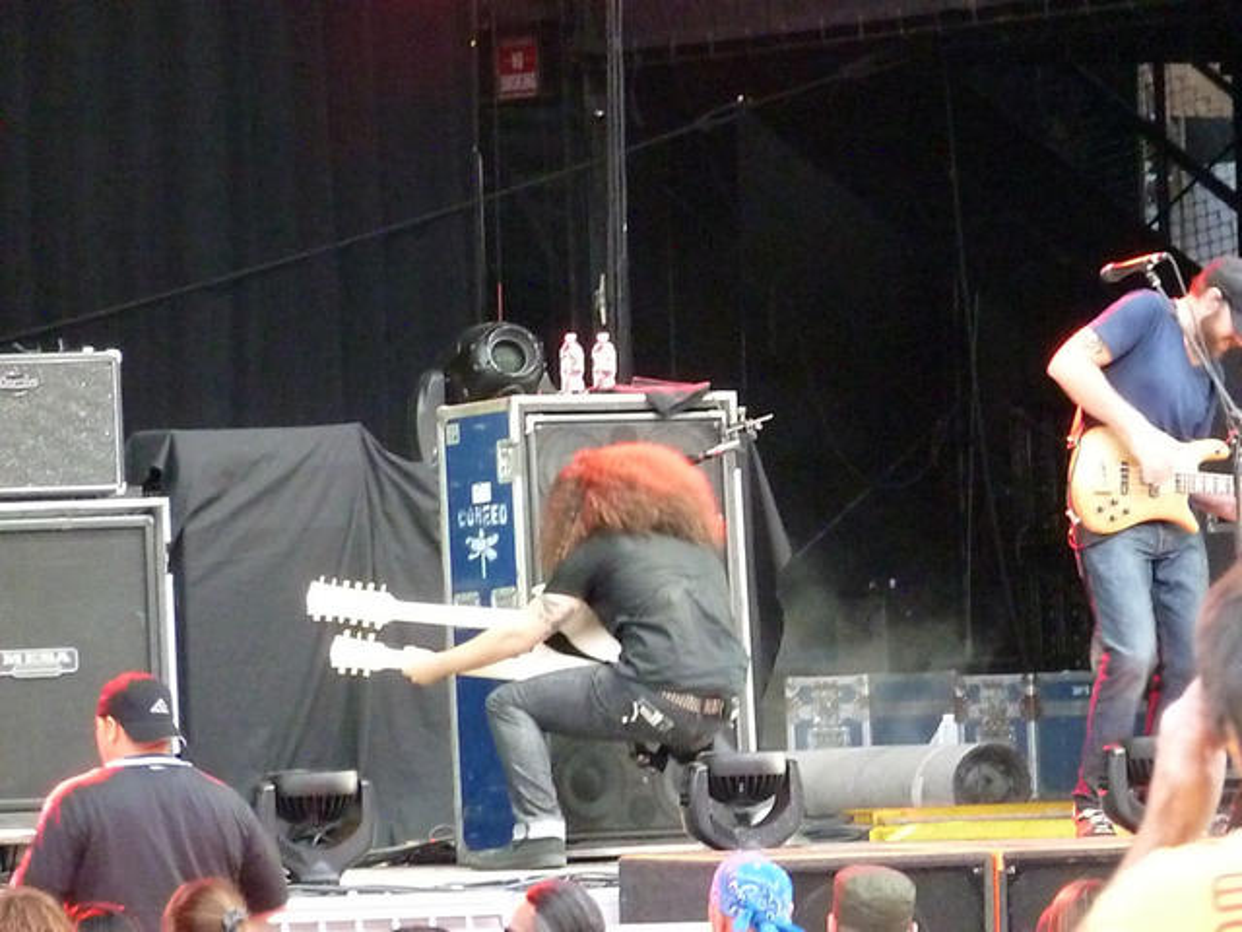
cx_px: 621
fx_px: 13778
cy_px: 466
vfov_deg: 3.9
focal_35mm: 384
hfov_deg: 5.2
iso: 3200
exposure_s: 1/30
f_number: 5.9
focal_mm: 68.8
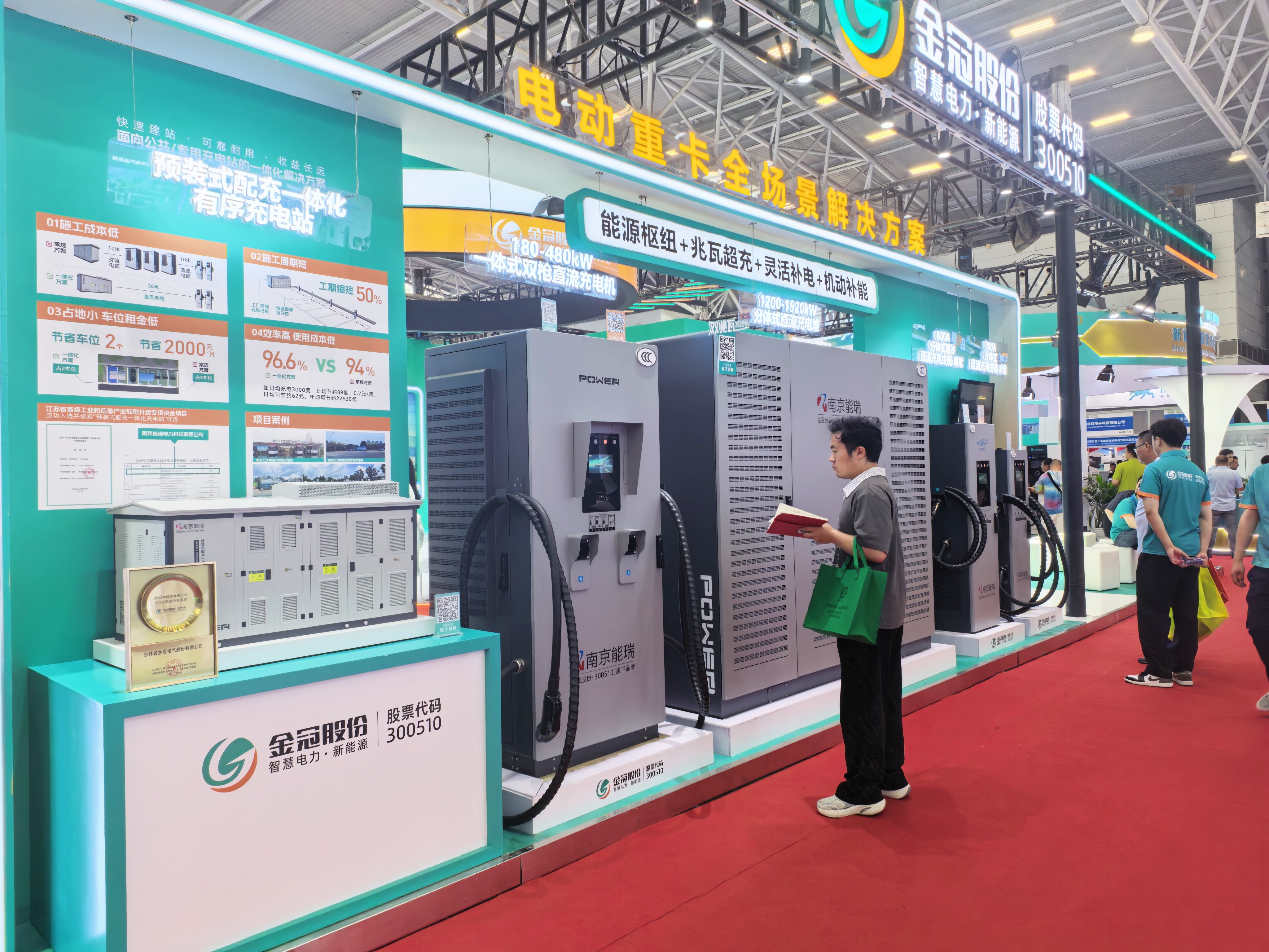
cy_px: 476
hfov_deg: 71.6
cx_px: 634
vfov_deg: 56.8
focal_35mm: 24
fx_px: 880
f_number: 4
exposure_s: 1/100
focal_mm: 5.8
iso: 160
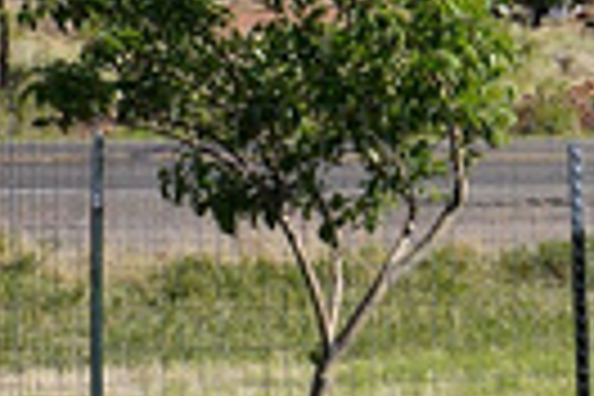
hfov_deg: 11.4
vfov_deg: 9.0
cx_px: 1368
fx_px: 2515
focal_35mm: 152
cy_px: 191
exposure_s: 1/160
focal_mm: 21
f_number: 10
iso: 100
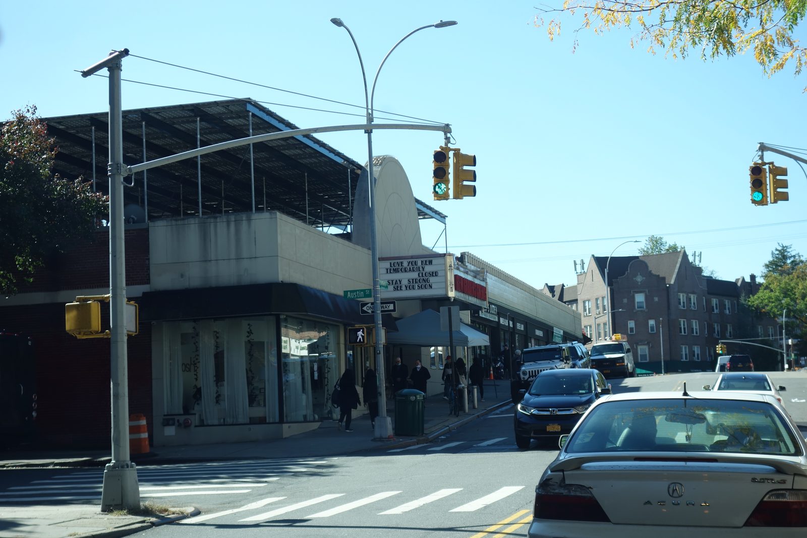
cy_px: 269
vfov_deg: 22.3
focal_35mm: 61
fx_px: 1367
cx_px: 404
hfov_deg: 32.9
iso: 125
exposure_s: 1/400
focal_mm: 22.74
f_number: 4
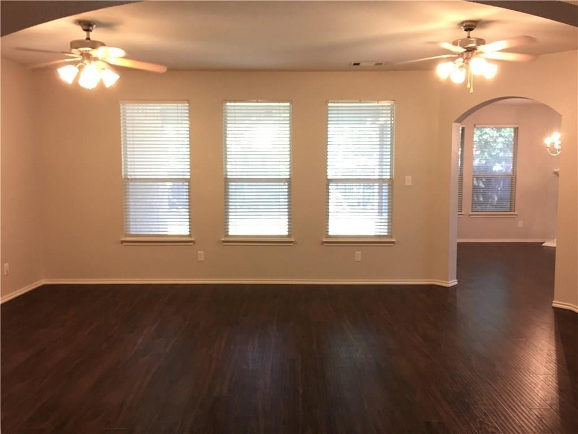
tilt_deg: -4.3
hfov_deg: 61.7
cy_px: 217
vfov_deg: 48.2
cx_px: 289
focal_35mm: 29
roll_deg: +0.4
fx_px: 484
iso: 64
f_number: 2.2
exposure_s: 1/15
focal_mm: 4.15
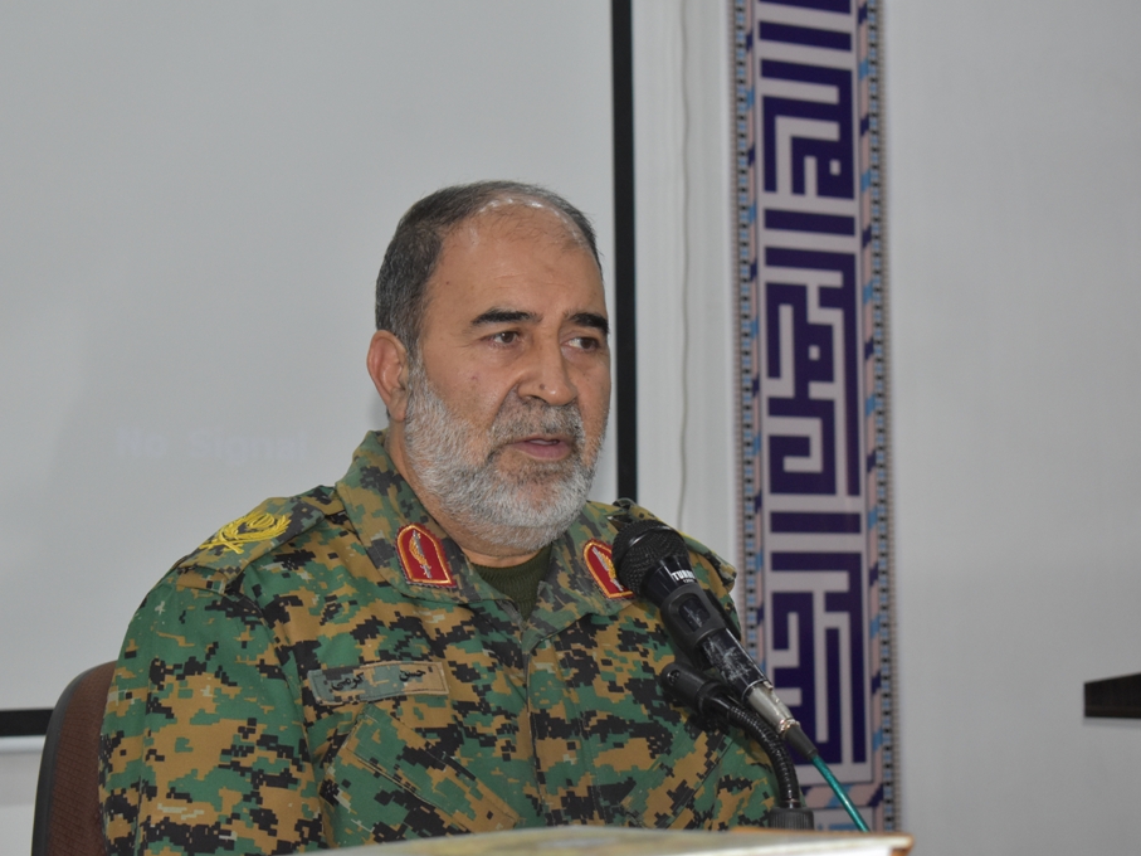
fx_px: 2951
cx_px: 546
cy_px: 429
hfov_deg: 21.9
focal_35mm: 90
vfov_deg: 16.5
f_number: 5.6
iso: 1600
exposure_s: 1/100
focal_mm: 55
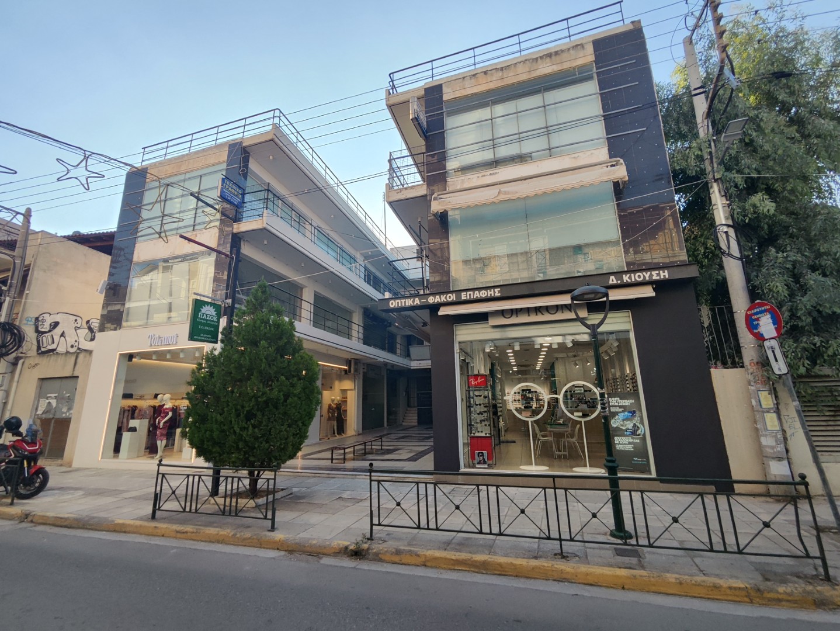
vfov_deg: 78.2
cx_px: 420
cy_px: 316
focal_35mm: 16
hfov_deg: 94.5
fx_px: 388
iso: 50
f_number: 2.2
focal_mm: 1.65
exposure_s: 1/753
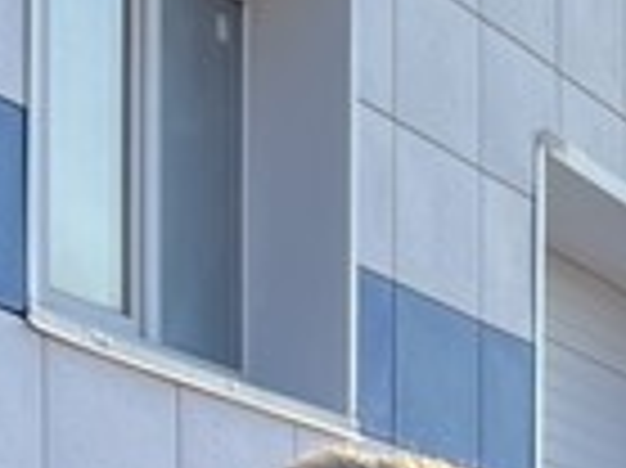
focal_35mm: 192
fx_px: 3469
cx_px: 1135
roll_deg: -0.7
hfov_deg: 9.8
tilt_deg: -4.0
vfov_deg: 7.3
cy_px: 1107
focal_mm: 5.1
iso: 50
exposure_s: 1/1252
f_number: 1.6
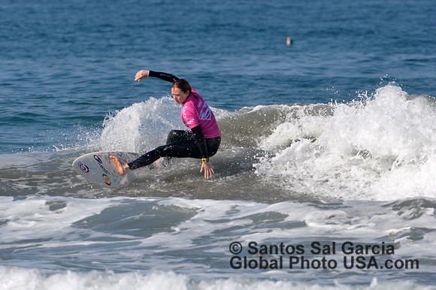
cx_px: 218
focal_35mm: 540
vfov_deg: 2.5
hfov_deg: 3.8
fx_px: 6536
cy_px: 145
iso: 400
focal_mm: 360
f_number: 7.1
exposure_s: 1/1600
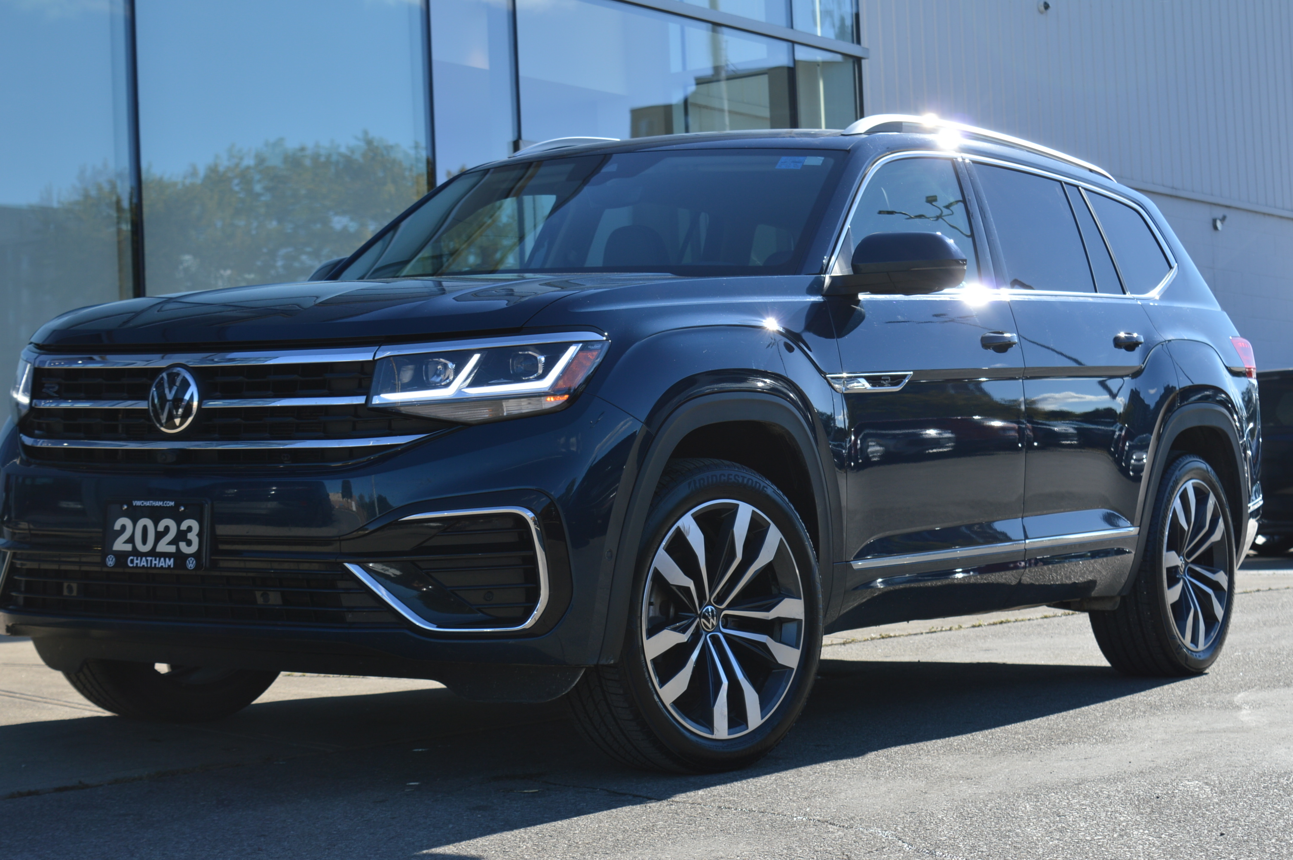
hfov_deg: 28.1
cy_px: 430
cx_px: 646
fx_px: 2584
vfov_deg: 18.9
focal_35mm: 72
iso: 100
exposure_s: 1/250
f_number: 8
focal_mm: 48
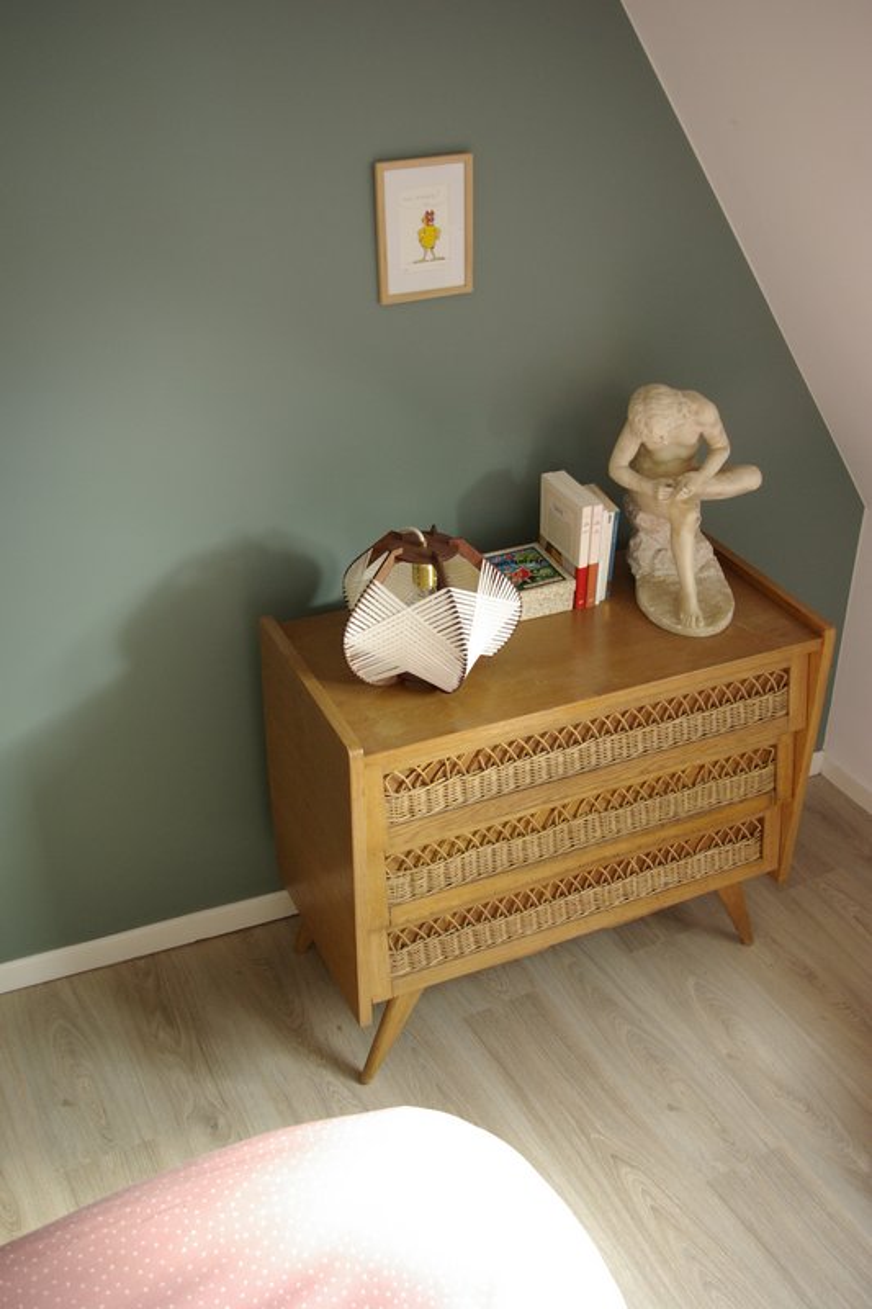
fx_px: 1254
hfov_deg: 38.3
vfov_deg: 55.1
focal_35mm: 34
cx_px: 436
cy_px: 654
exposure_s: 1/15
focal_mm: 23
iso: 500
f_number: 5
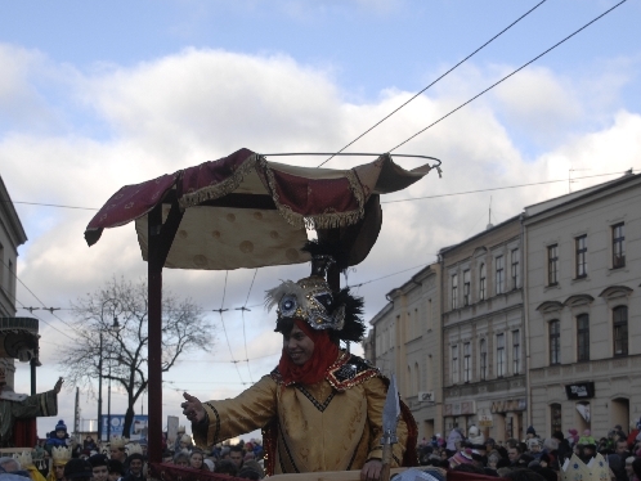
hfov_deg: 26.3
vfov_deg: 19.9
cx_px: 296
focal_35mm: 74
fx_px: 1371
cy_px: 317
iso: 100
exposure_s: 1/500
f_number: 4
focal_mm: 32
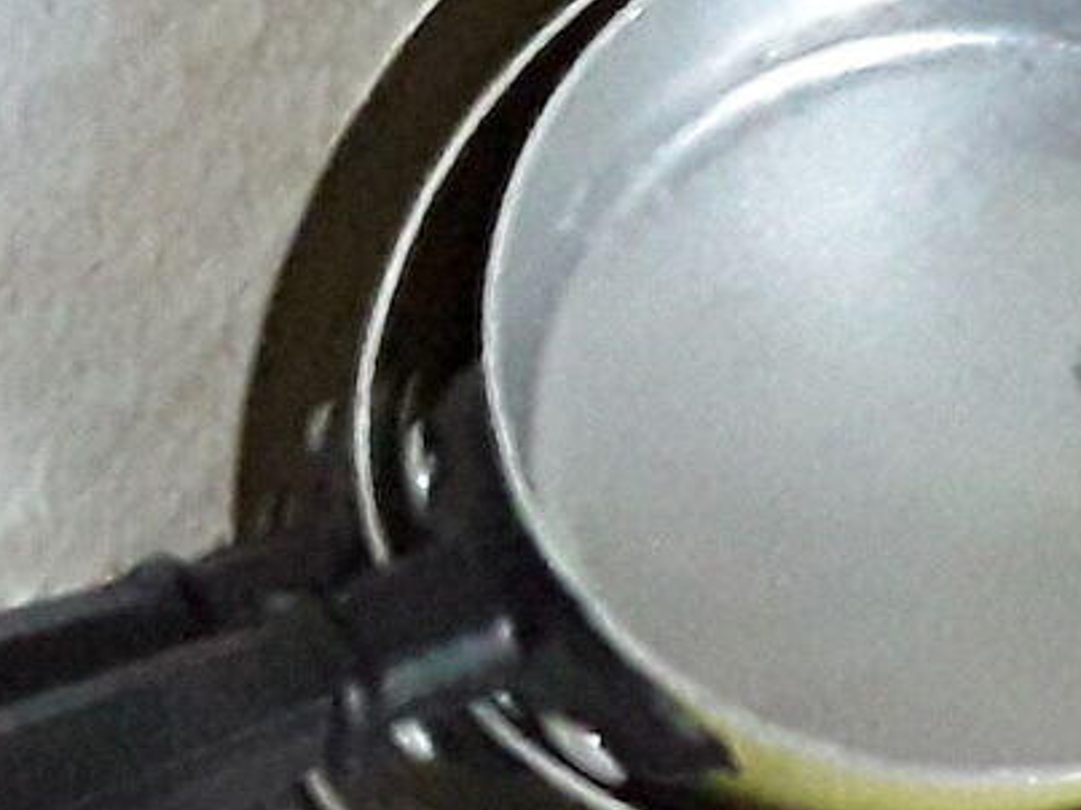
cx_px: 2411
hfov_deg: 12.3
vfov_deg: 10.7
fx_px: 4183
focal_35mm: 134
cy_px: -394
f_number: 1.9
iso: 400
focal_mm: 2.91
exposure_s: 1/100
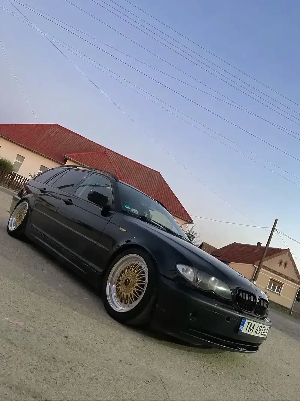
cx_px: 150
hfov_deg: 54.9
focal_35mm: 25
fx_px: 289
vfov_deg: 69.4
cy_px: 200
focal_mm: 5.1
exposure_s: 1/50
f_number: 1.6
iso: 160
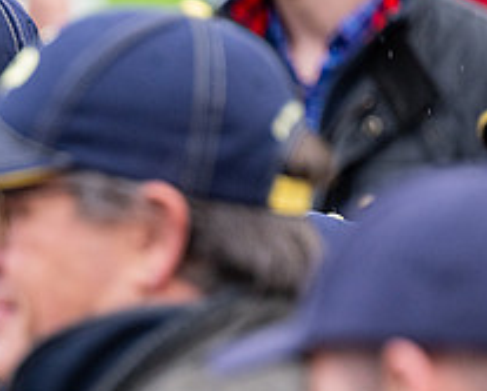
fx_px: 11037
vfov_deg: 2.0
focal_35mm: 765
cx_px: -96
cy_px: 370
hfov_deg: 2.5
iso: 1000
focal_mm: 250
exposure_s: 1/800
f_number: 4
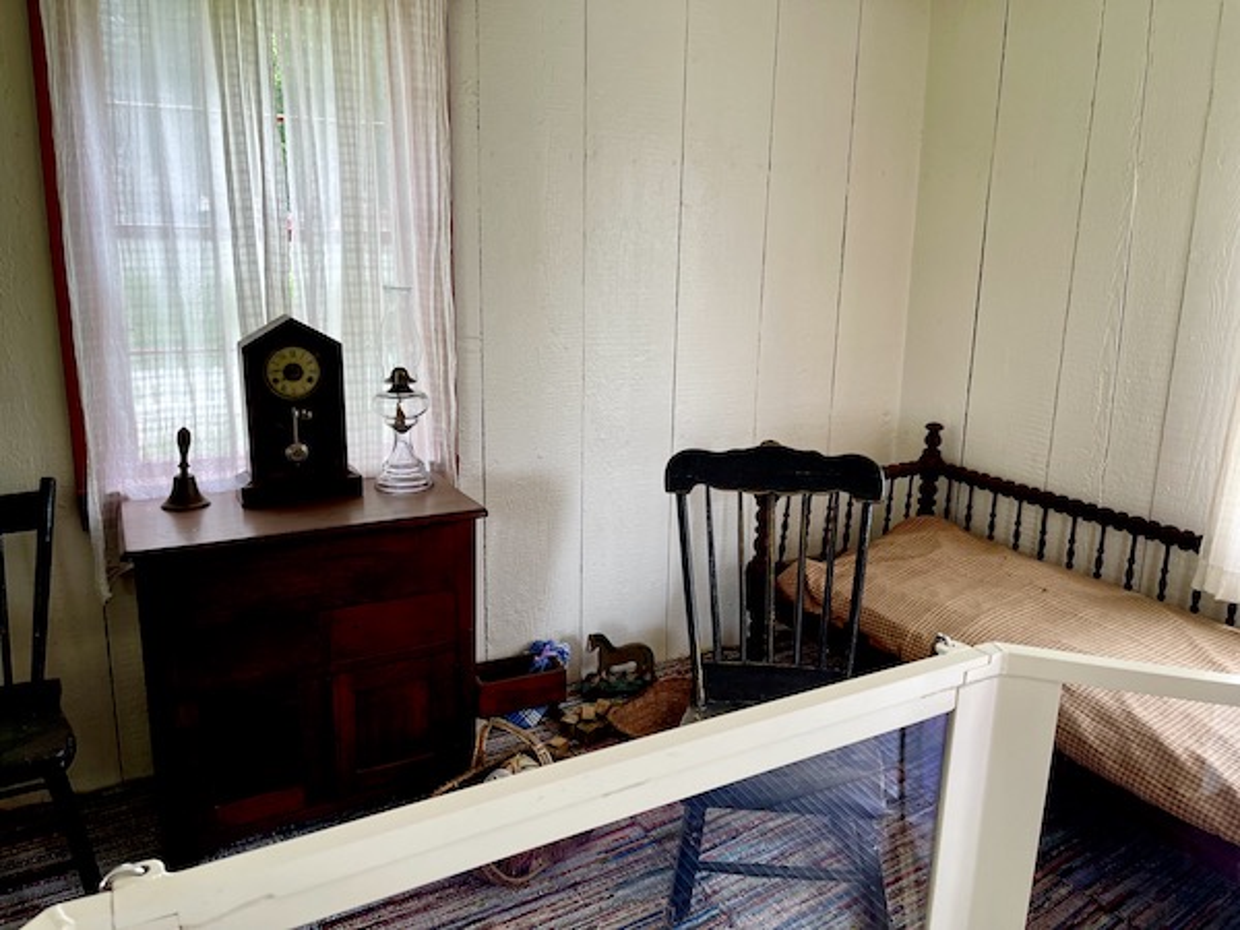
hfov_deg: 67.3
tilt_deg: -13.0
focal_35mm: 26
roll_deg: -1.6
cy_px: 465
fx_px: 931
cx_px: 620
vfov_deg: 53.1
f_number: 1.6
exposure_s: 1/121
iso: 125
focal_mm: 5.1
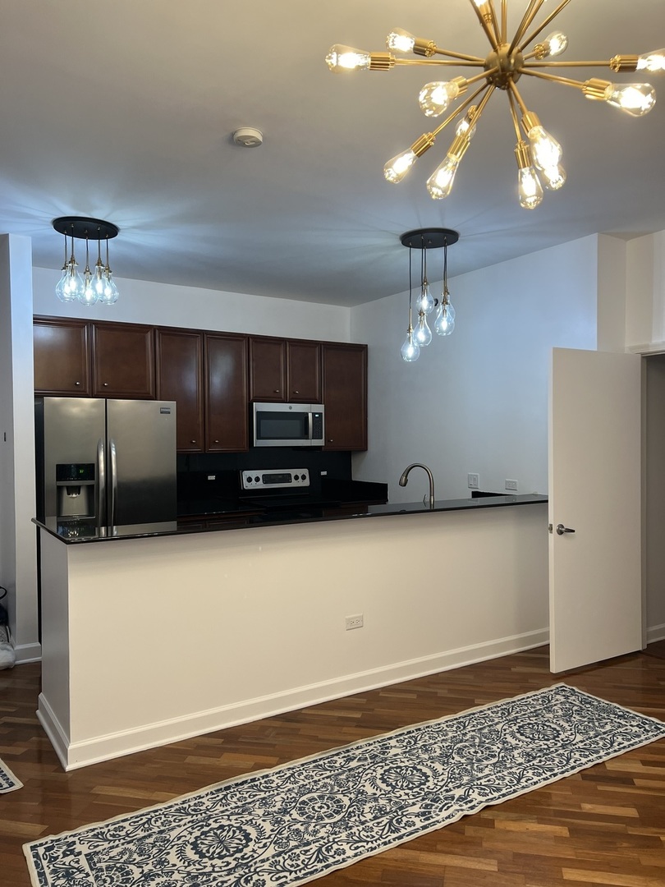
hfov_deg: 53.1
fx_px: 666
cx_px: 332
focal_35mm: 26
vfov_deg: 67.3
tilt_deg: -1.3
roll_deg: +0.6
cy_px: 444
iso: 80
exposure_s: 1/120
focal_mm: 5.7
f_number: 1.5
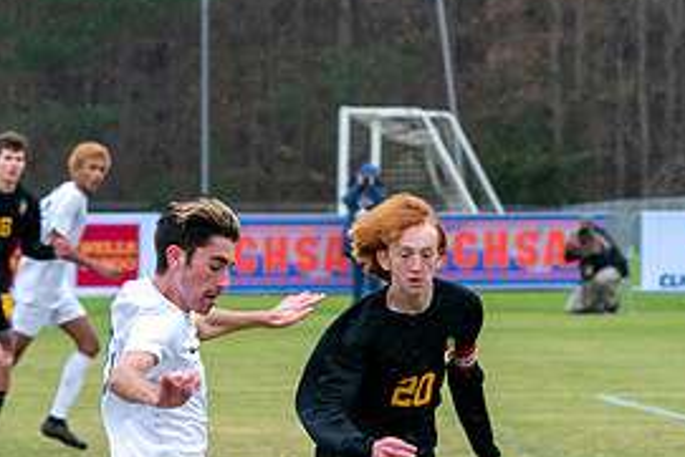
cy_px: 379
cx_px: 314
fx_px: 7082
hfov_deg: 5.5
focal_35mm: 372
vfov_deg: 3.7
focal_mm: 112
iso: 2500
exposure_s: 1/800
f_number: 5.6
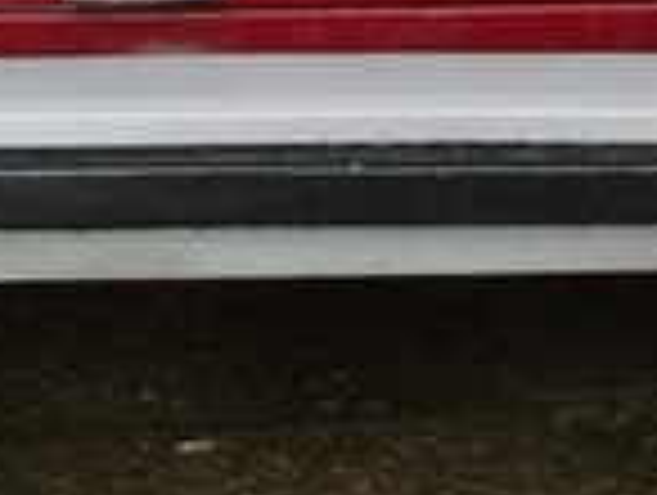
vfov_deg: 9.8
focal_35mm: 140
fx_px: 2662
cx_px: 302
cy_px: -538
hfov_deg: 14.1
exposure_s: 1/133
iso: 64
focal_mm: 3.3
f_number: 2.2
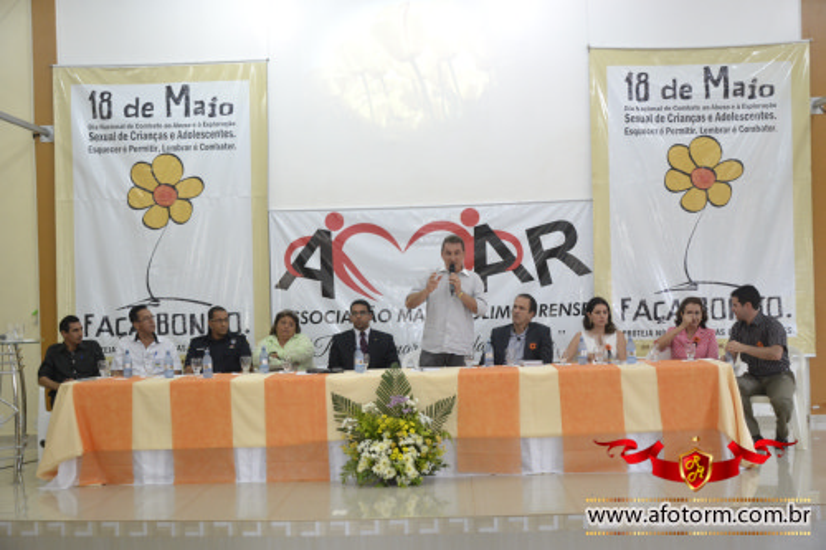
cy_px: 275
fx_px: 1067
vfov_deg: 28.9
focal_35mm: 46
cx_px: 413
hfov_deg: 42.3
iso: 1600
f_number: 4.5
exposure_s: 1/125
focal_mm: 31
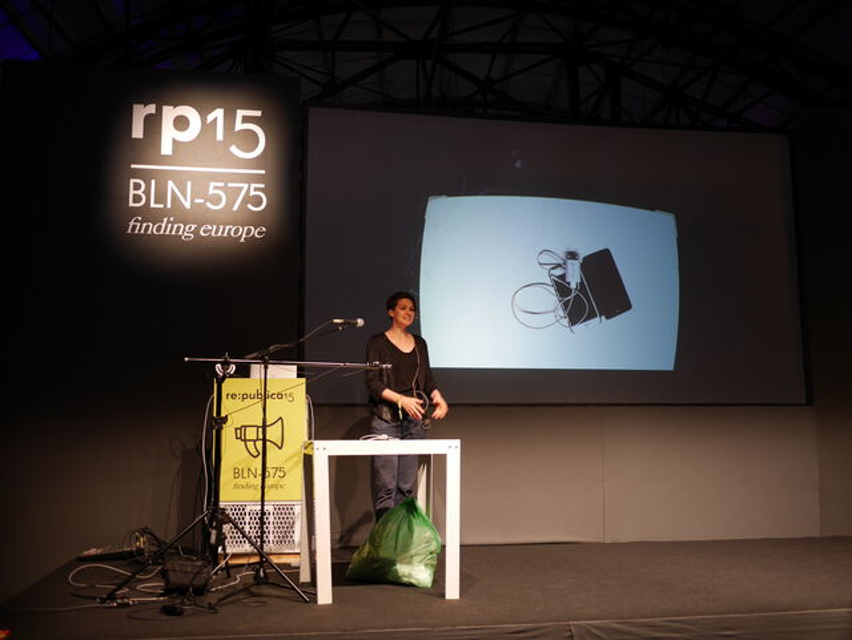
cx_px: 426
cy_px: 320
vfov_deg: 36.0
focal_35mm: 40
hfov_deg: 46.8
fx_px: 985
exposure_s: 1/60
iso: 200
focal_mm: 20
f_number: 1.7
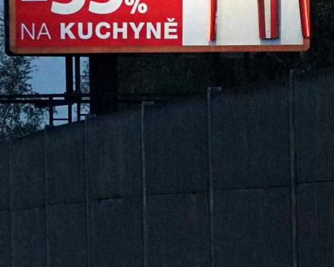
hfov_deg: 8.4
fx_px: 2265
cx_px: -19
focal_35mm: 229
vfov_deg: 6.8
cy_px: 61
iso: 800
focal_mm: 50
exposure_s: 1/400
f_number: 4.5
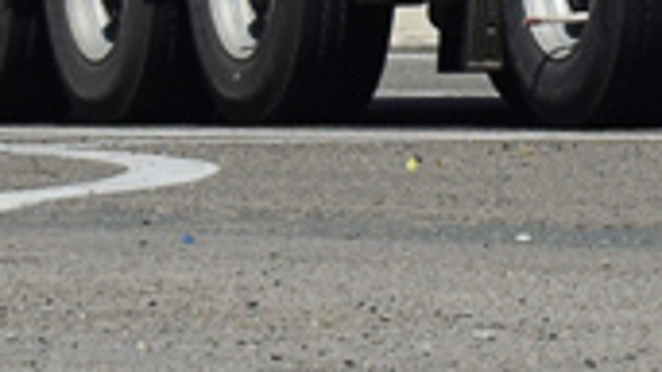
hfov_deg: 3.5
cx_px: 1305
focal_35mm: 608
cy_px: -984
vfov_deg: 2.0
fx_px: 10662
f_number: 7.1
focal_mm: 55
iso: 200
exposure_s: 1/1600
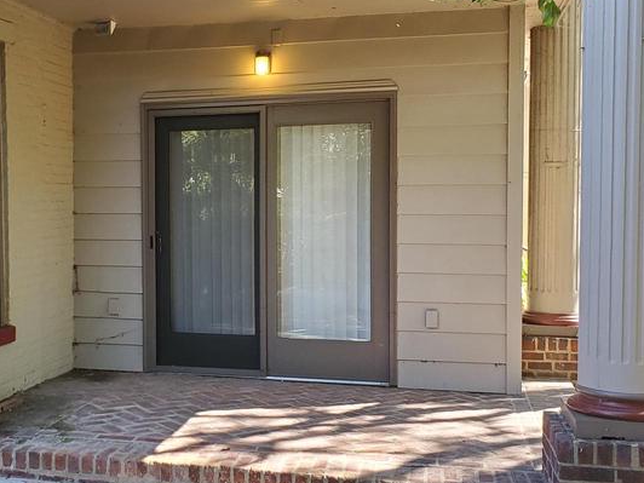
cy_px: 240
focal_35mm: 50
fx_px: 930
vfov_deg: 29.1
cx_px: 153
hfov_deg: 37.2
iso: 160
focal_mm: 4.3
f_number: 2.4
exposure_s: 1/120
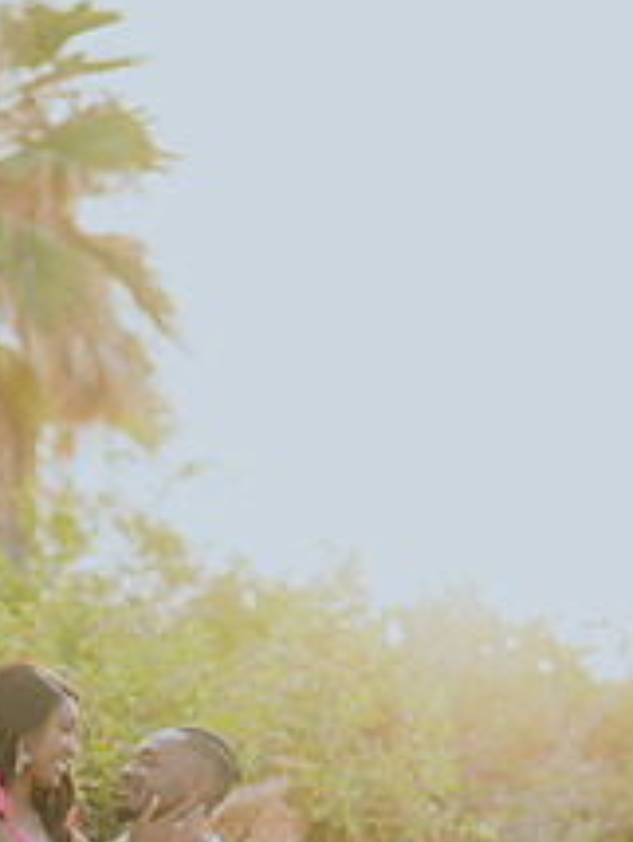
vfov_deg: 16.5
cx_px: 122
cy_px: 795
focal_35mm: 117
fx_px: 2847
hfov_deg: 12.6
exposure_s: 1/800
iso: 100
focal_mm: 58
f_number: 1.8
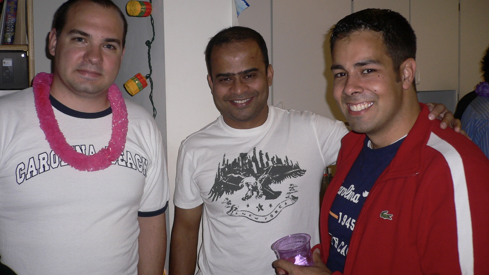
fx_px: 506
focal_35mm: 39
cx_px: 240
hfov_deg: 51.6
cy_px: 113
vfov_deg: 30.4
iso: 100
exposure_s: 1/60
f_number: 2.8
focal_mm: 5.8
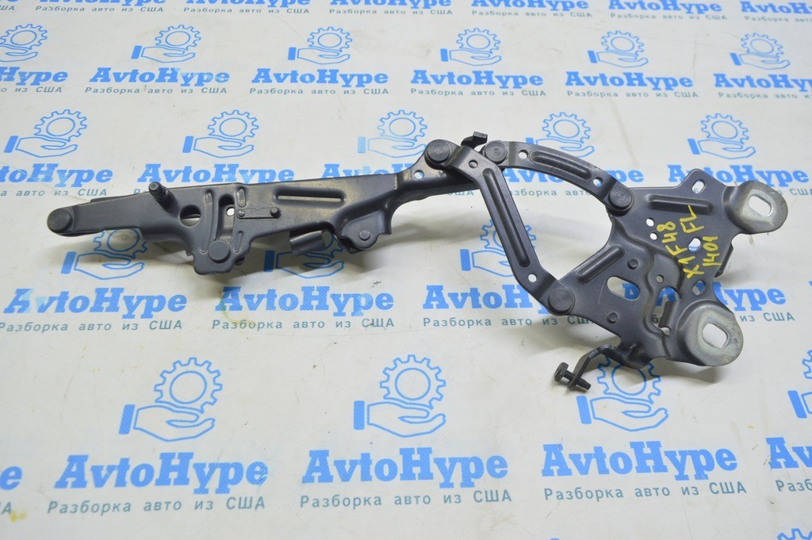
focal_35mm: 30
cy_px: 270
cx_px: 406
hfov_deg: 62.0
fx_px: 676
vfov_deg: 43.5
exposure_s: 1/20
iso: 400
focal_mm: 20
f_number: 5.6
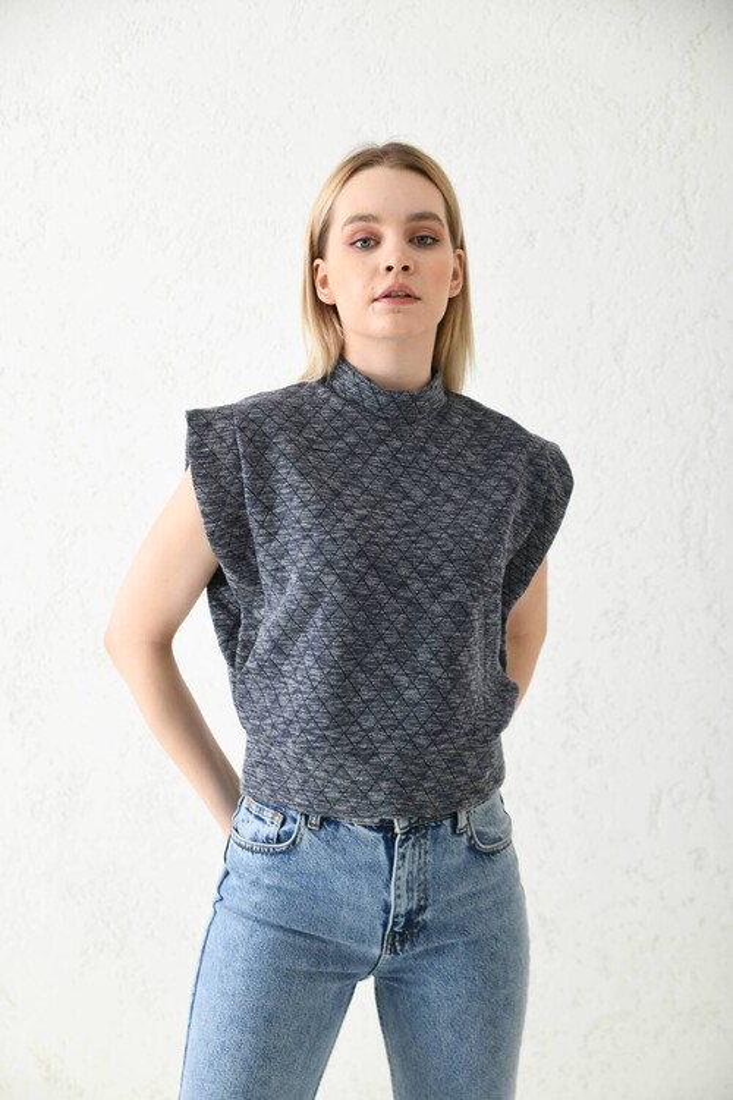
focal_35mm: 68
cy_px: 550
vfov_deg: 29.7
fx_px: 2077
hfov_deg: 20.0
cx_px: 366
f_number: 5.6
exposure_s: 1/160
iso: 100
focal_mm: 68
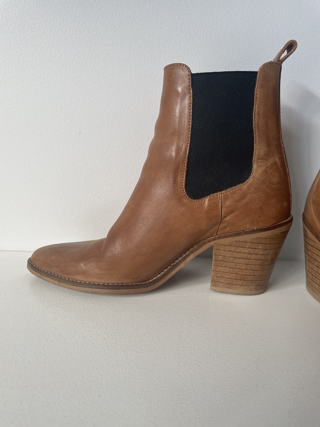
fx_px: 320
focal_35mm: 26
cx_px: 160
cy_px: 214
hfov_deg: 53.1
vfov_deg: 67.3
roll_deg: -0.6
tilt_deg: -13.2
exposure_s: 1/121
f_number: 1.6
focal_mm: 4.2
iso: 64
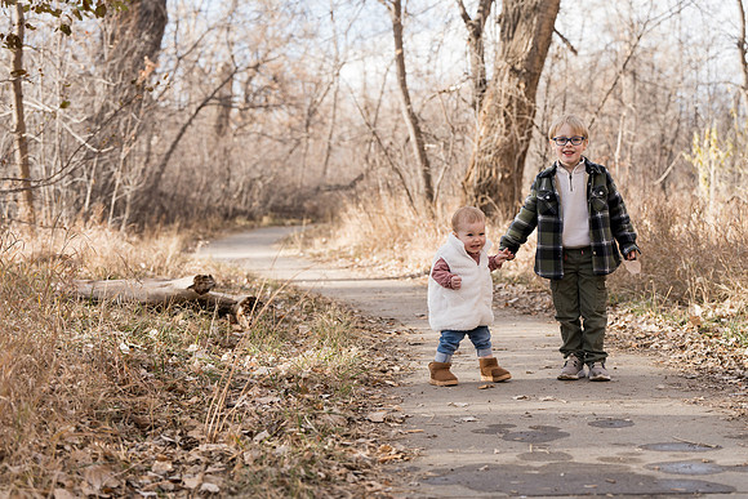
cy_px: 250
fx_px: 1559
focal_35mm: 75
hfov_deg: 27.0
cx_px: 374
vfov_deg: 18.2
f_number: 4
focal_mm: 75
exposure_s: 1/320
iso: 200
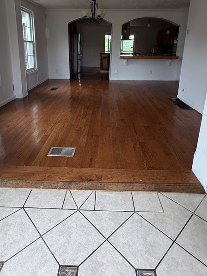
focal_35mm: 24
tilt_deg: -14.9
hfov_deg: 56.8
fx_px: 191
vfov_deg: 70.2
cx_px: 98
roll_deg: -1.8
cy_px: 100
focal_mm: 2.22
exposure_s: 1/99
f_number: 2.2
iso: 100
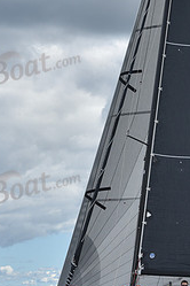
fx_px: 1290
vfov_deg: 12.6
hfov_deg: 8.4
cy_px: 119
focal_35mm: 163
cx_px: 140
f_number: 9
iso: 250
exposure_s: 1/800
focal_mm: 70
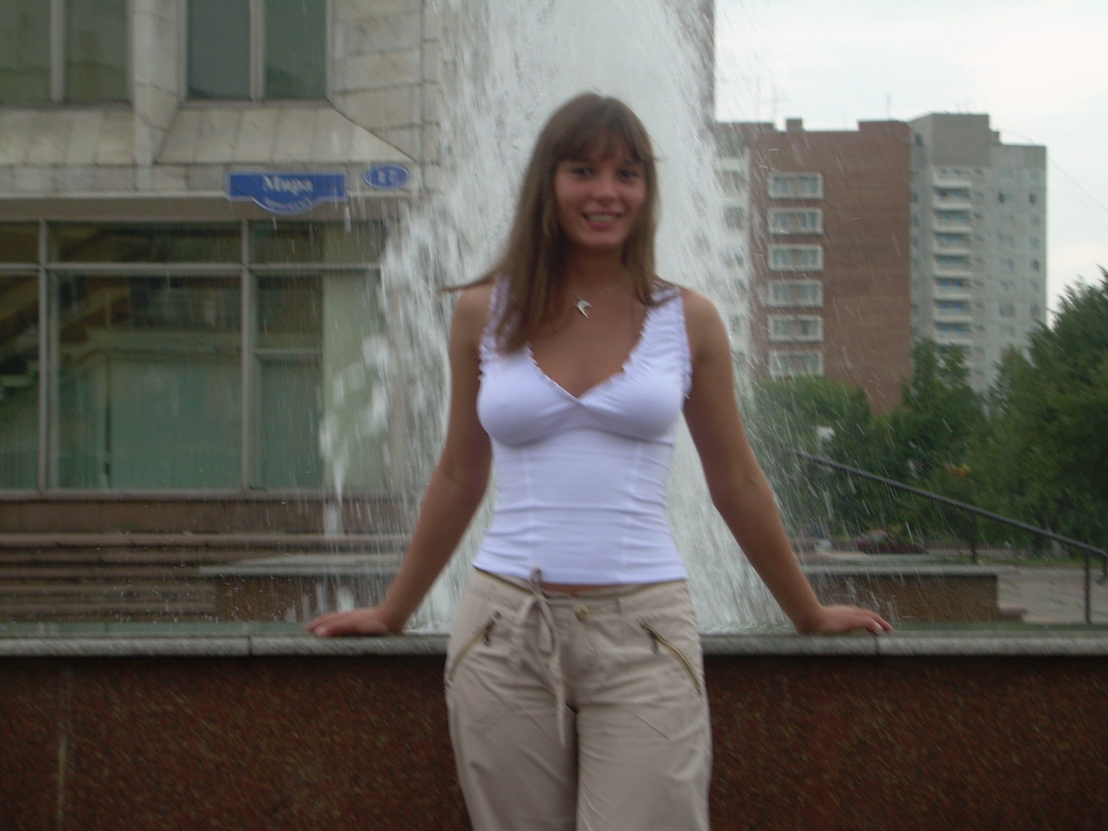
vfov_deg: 16.4
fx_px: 2881
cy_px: 416
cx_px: 554
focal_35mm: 90
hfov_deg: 21.8
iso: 50
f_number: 4.3
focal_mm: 15.3
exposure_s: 1/125
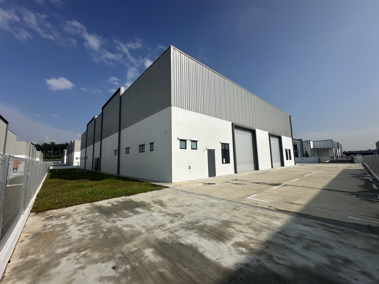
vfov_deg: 85.7
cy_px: 142
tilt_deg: +7.0
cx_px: 190
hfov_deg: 102.1
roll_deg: +1.3
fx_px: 153
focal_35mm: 14
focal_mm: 2.22
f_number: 2.2
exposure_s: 1/5556
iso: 50
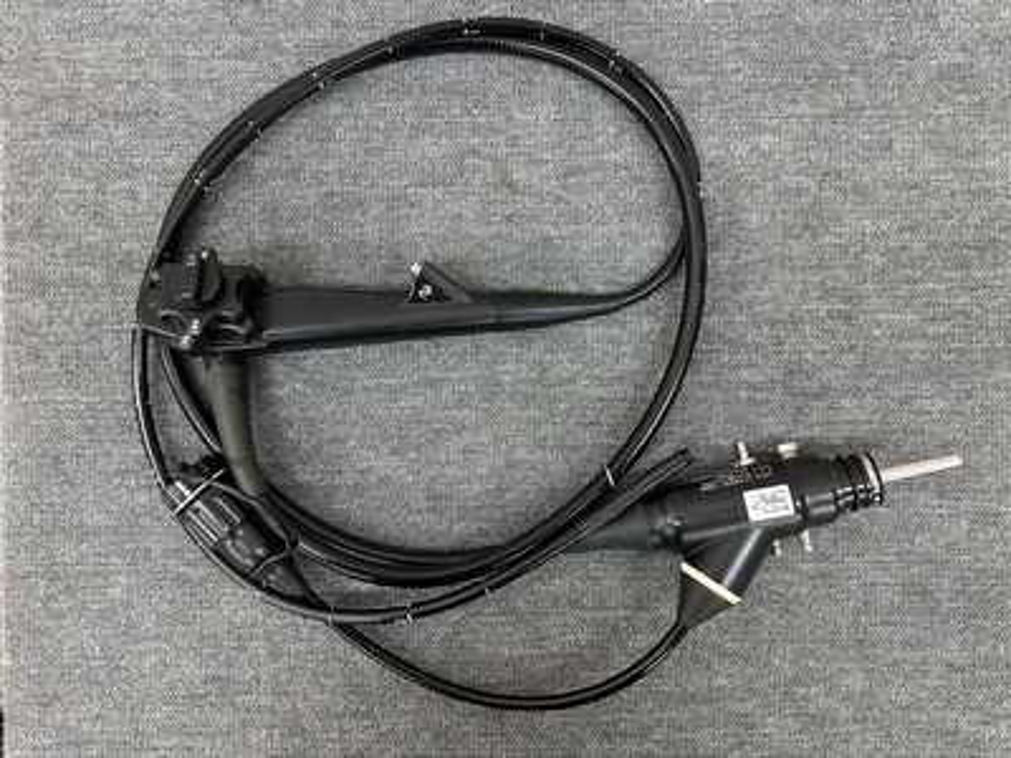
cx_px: 506
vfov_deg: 56.8
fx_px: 701
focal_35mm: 24
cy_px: 379
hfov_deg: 71.6
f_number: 1.78
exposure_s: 1/120
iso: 200
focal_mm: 6.86
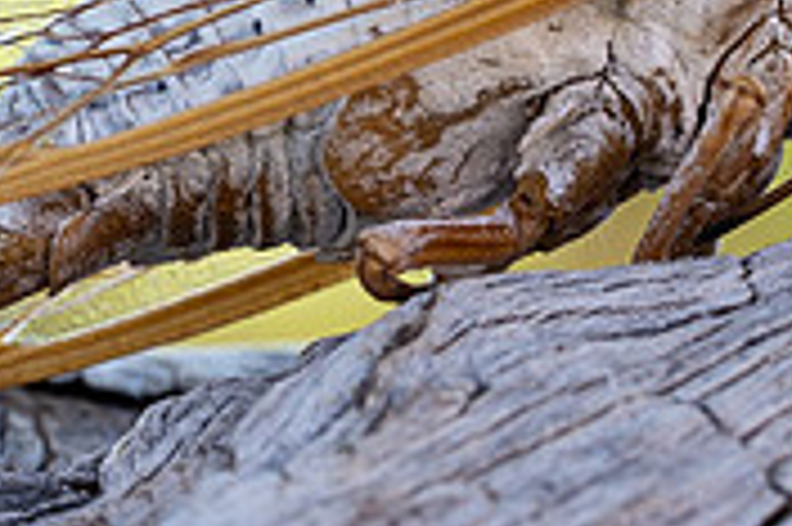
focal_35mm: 297
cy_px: -153
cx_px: 252
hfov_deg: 6.9
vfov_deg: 4.6
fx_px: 6528
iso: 200
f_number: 11
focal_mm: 90
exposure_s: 1/15
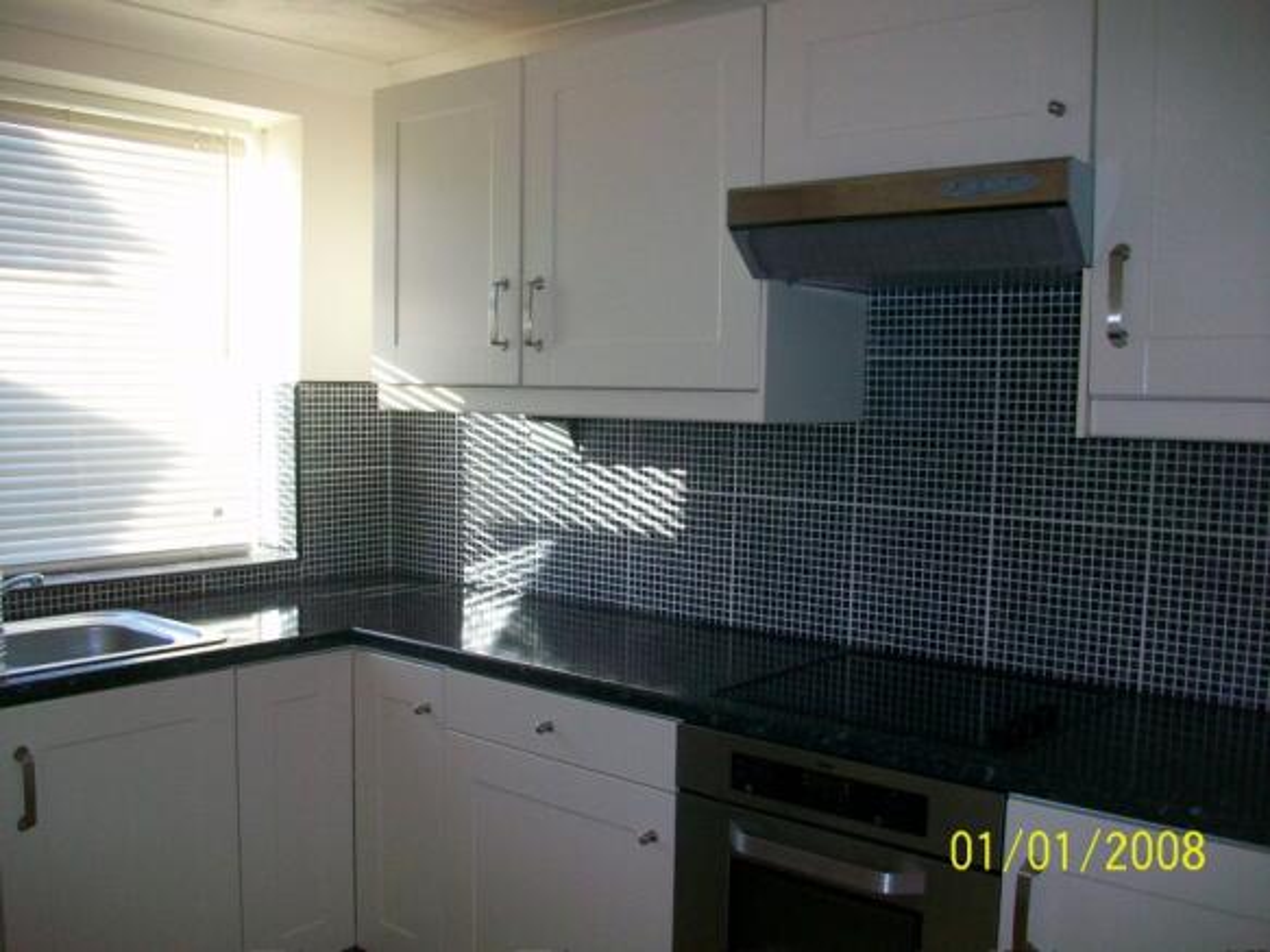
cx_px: 635
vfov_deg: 44.1
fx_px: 1174
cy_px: 476
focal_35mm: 32
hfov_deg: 56.8
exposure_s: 1/100
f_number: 2.8
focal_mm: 5.7
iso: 120
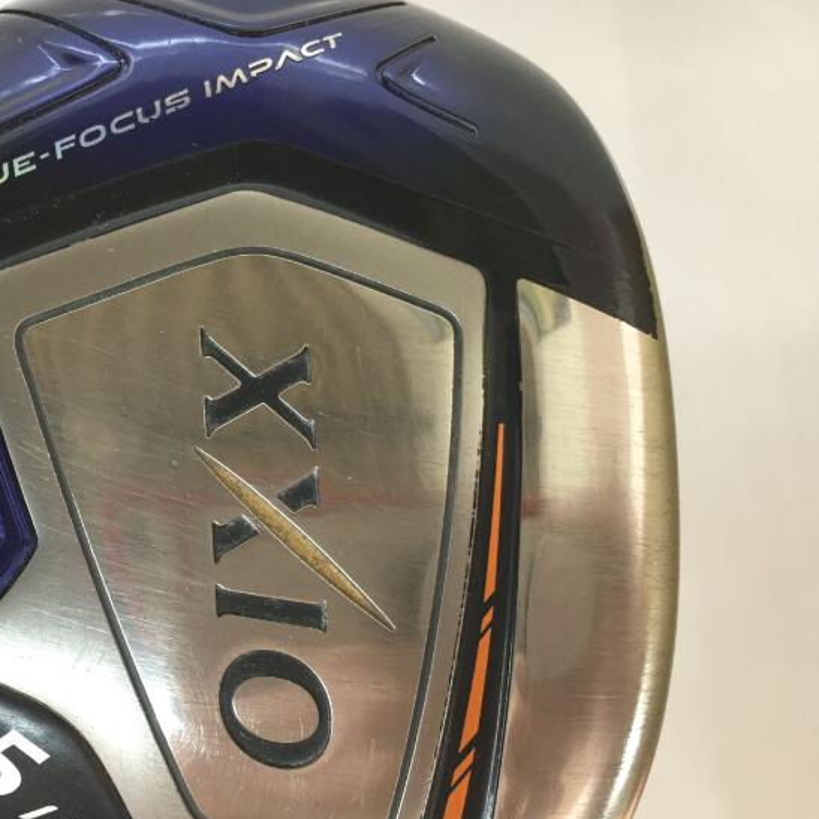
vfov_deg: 37.5
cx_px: 216
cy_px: 475
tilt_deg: -66.9
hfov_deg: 36.8
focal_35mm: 45
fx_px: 1205
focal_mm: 4.15
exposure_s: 1/30
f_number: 2.2
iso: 80
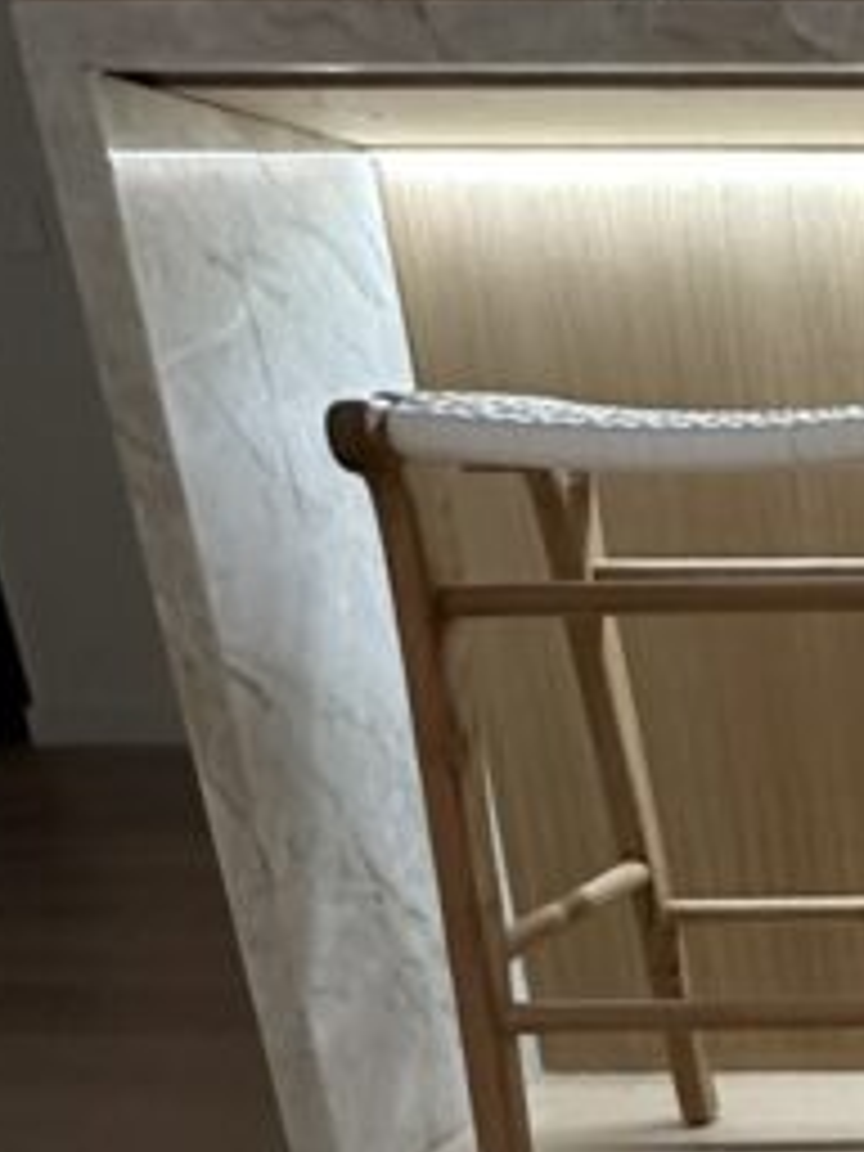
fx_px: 1864
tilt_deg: -21.6
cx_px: 1480
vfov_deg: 31.7
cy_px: 1156
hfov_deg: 20.2
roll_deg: -1.2
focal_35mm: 56
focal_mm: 2.22
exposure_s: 1/60
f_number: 2.2
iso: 320
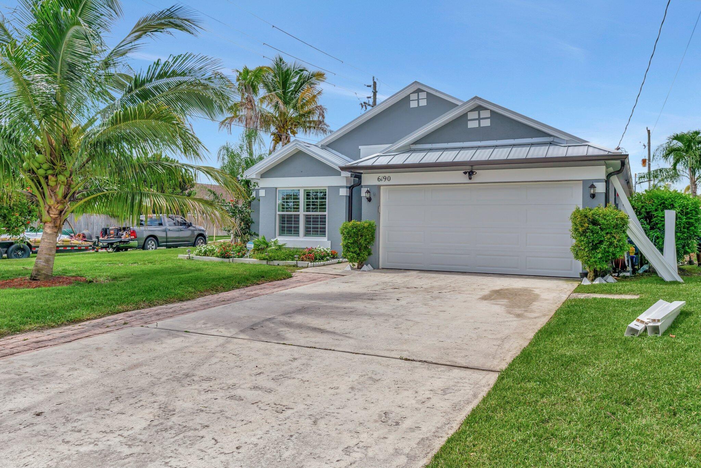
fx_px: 565
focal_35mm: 29
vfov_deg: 45.0
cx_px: 350
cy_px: 234
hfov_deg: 63.7
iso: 200
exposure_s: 1/4000
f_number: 5.6
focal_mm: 29
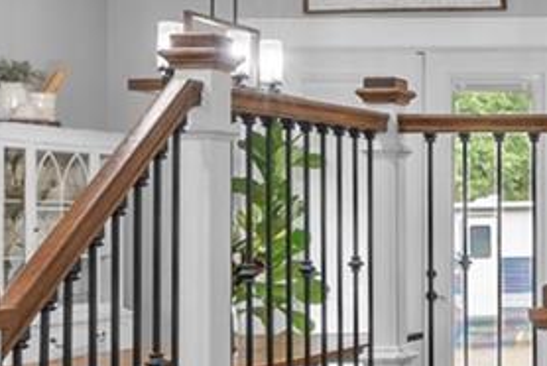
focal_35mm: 92
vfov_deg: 14.9
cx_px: 1017
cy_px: 181
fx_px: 1399
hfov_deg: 17.4
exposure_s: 1.3
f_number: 8
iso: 250
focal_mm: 16
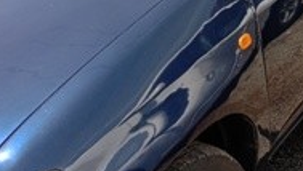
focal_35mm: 67
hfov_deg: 30.8
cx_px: 234
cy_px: -2
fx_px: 539
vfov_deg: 17.6
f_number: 2.2
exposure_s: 1/473
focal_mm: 3.65
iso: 100
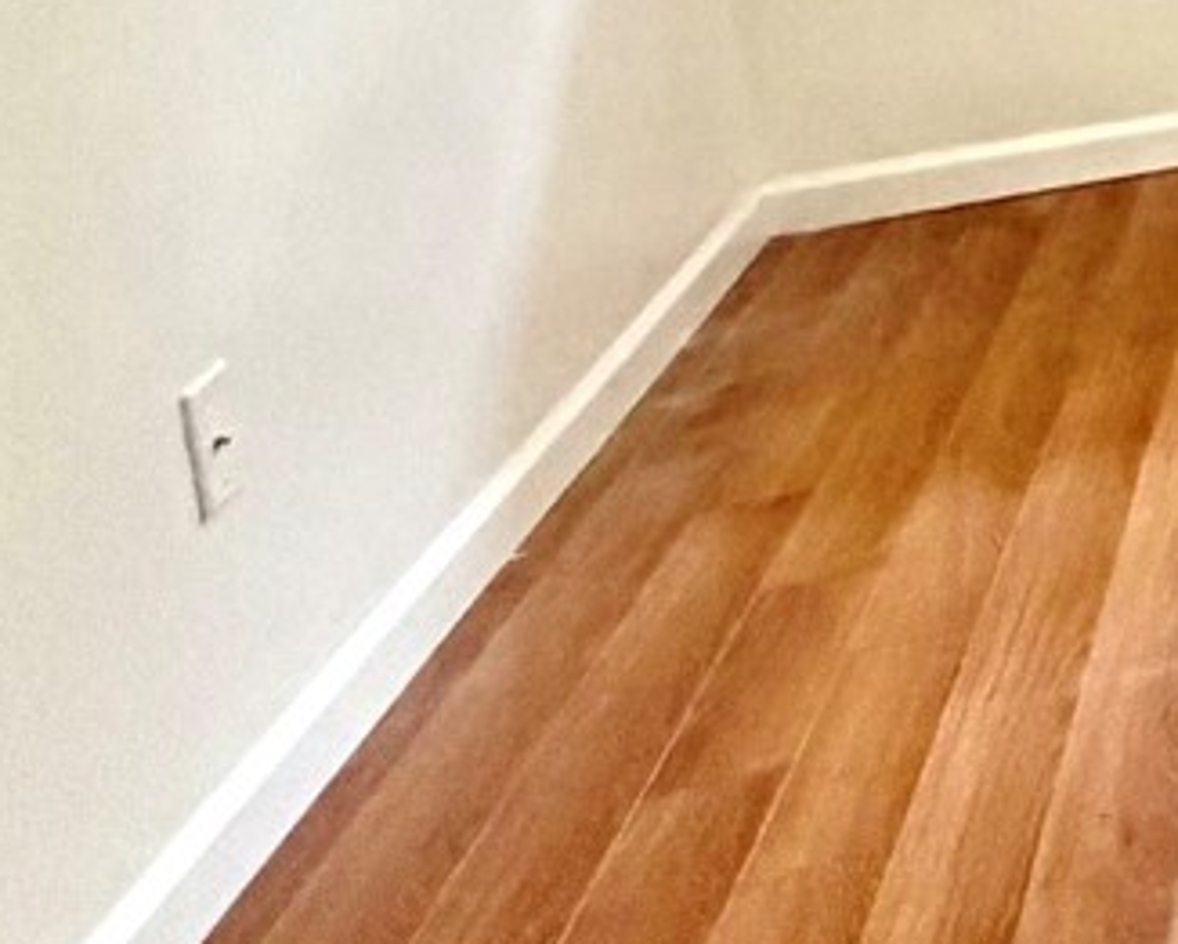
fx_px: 2337
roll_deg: +3.9
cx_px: 2526
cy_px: -452
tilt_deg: -5.1
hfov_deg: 17.3
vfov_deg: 19.9
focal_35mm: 67
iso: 320
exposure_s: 1/120
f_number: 2.2
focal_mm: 2.22
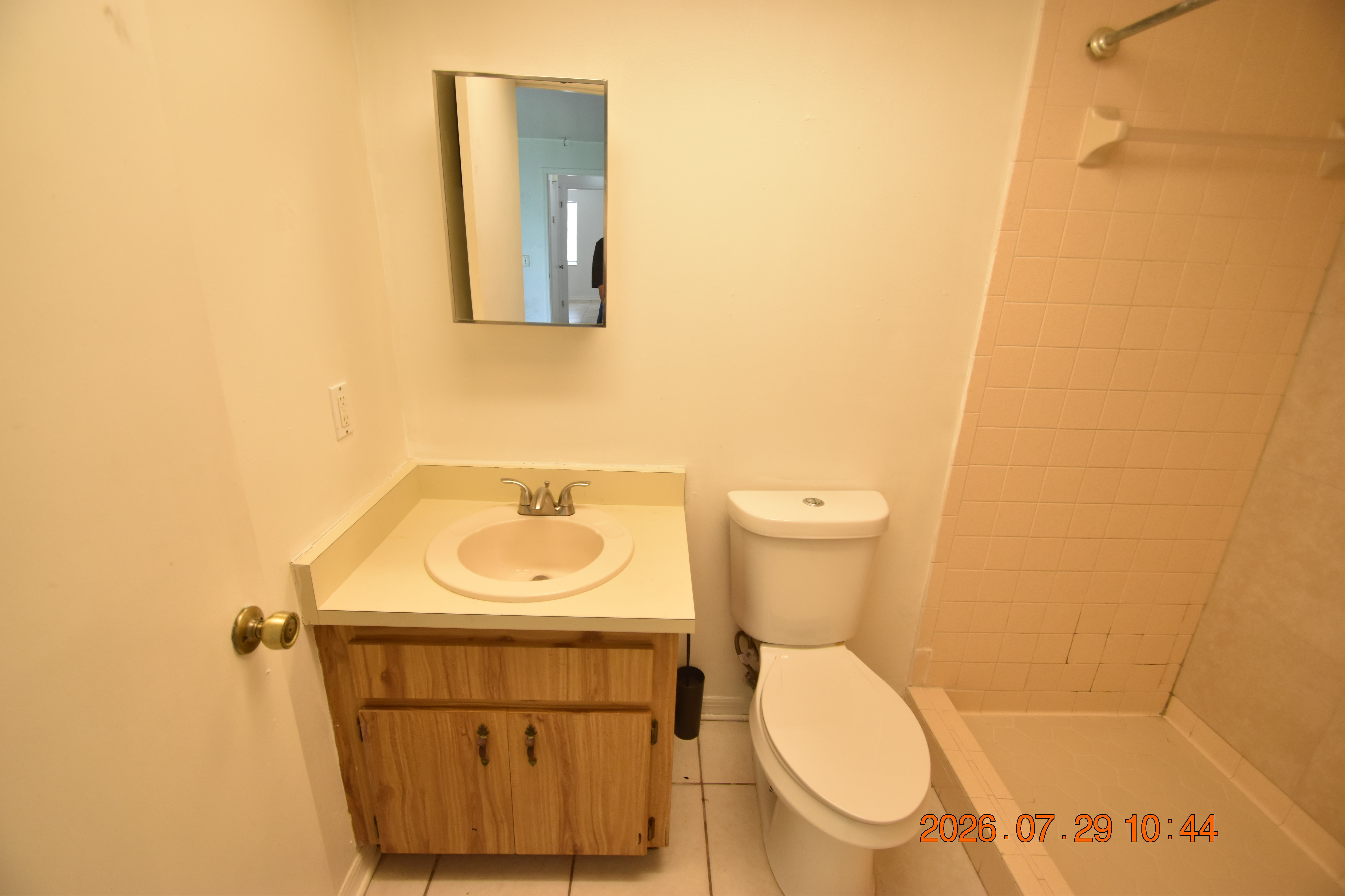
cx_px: 672
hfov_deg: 100.4
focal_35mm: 15
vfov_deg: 77.3
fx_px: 560
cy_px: 448
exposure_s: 1/125
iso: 800
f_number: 3.5
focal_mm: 10
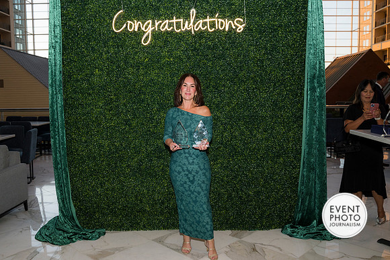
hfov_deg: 59.5
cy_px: 130
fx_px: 341
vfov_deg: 41.7
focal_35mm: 32
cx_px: 195
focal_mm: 31.5
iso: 500
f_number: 5
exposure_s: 1/160
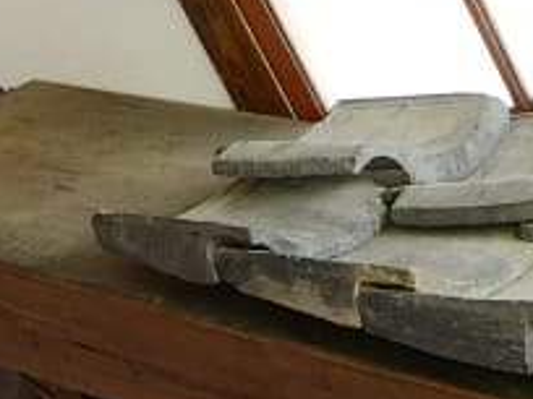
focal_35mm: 88
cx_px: 563
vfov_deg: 16.8
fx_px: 1355
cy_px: 254
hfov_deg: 21.3
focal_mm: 20
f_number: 5
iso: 800
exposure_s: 1/50
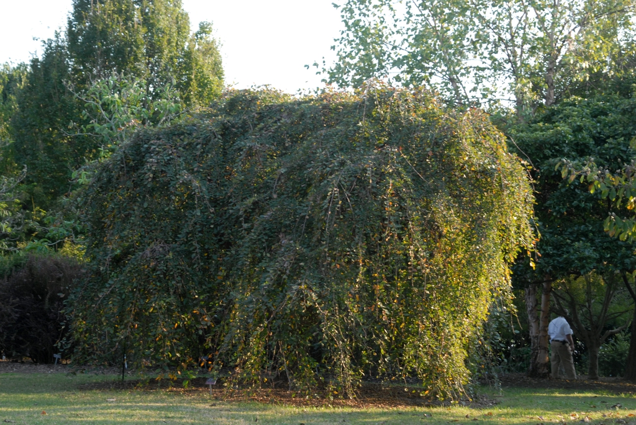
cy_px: 212
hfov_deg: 19.4
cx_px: 318
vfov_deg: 13.1
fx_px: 1857
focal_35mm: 105
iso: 400
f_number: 5
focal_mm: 70
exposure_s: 1/125
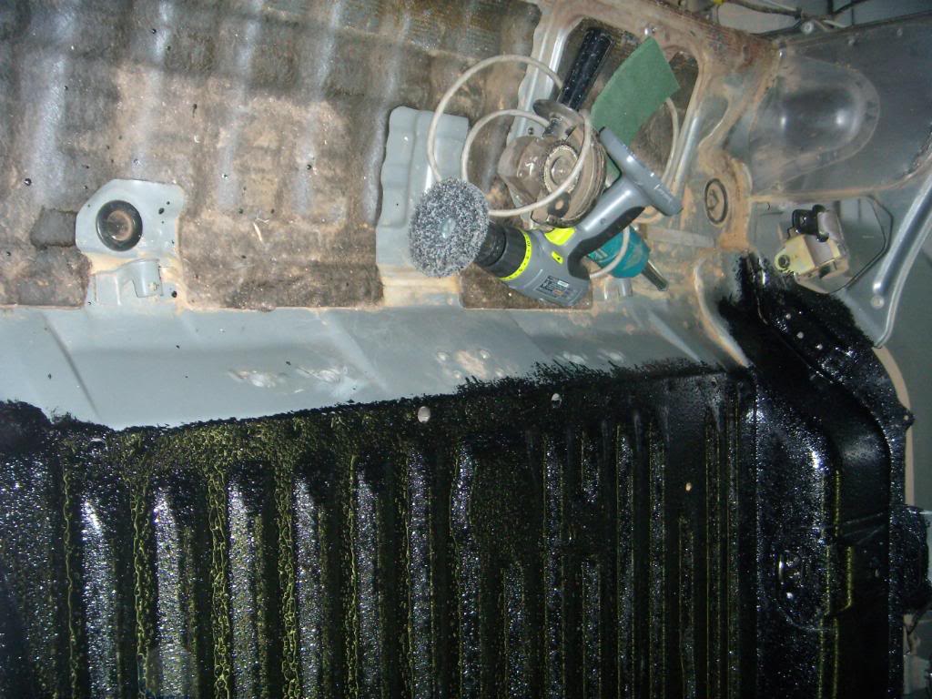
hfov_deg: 49.0
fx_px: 1023
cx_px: 466
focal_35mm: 38
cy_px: 350
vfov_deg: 37.7
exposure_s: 1/60.2
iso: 192
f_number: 3.5
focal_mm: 6.4
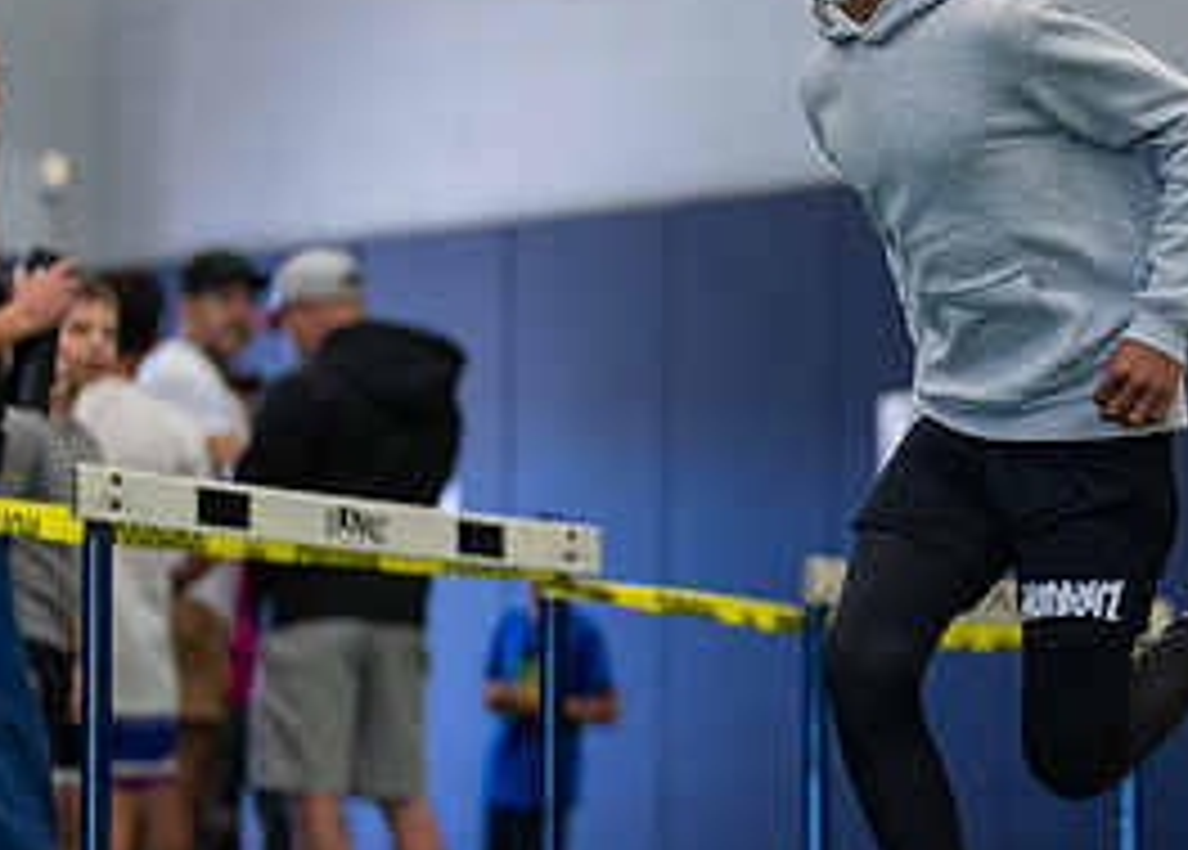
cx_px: 1063
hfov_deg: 14.2
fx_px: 4727
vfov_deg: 10.3
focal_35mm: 140
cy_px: 510
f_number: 1.2
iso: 1250
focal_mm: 50
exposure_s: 1/1000
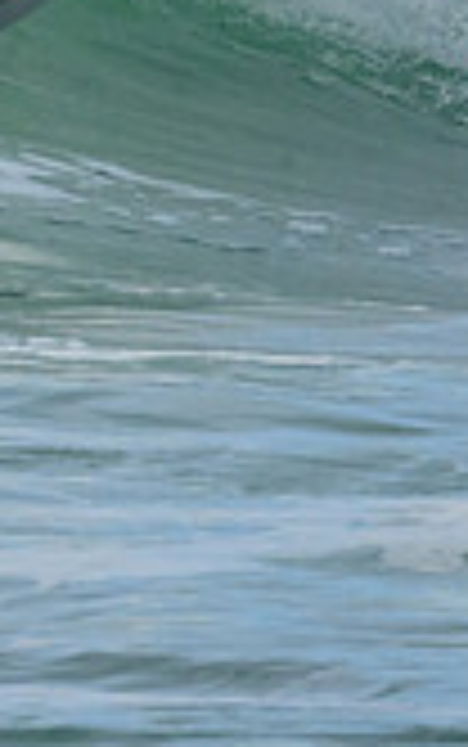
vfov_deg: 1.0
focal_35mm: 2207
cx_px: -657
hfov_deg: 0.6
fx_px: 44961
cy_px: -61
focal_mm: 620
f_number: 11
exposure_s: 1/1250
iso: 3200
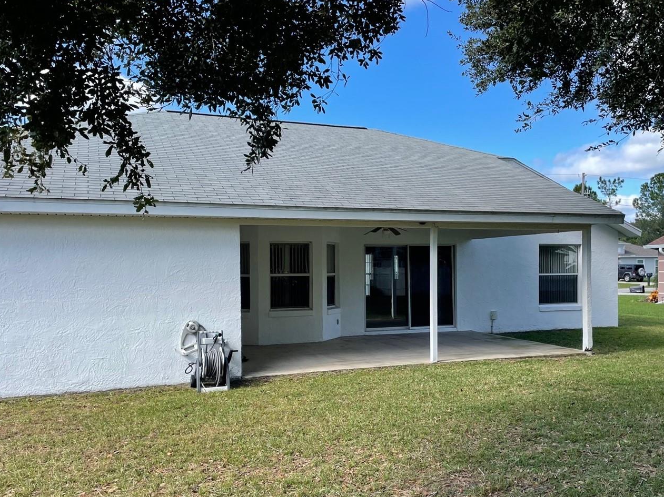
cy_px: 278
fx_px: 633
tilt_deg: -1.0
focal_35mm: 33
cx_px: 365
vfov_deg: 42.9
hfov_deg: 55.3
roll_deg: +0.2
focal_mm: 4.2
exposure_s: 1/1233
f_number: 1.6
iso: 32
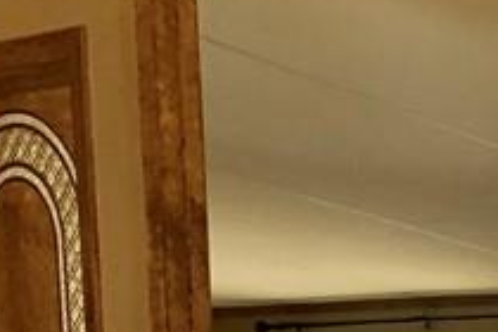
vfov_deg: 8.9
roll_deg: -0.5
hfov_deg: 12.4
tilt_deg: -8.7
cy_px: 764
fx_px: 1964
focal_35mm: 142
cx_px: 1067
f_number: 1.8
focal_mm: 3.99
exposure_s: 1/60
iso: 125
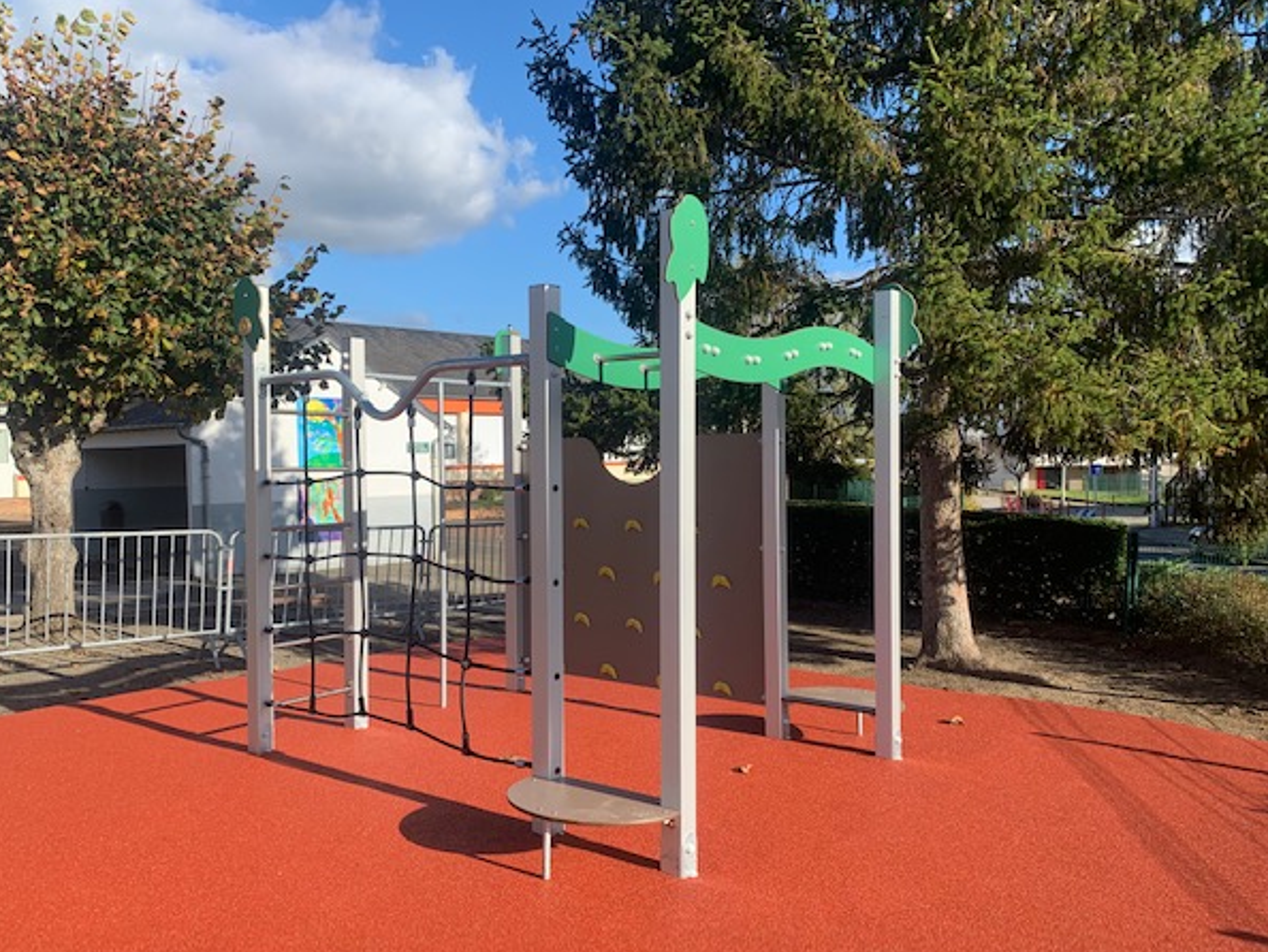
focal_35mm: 28
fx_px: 1026
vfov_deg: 49.8
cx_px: 593
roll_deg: -0.1
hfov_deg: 63.4
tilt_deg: -2.4
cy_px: 493
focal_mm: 4.25
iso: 25
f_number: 1.8
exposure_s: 1/1427
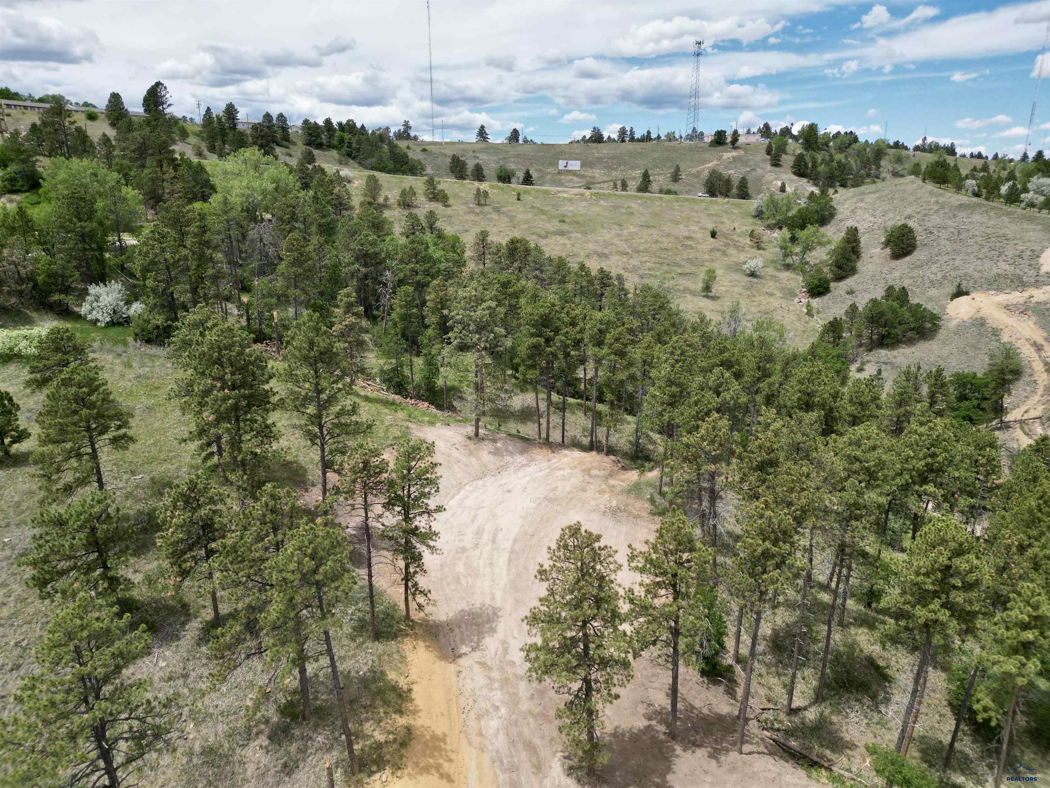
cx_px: 525
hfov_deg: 71.6
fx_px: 728
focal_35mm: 24
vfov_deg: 56.8
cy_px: 394
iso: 200
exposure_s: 1/3200
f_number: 1.7
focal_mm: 6.72
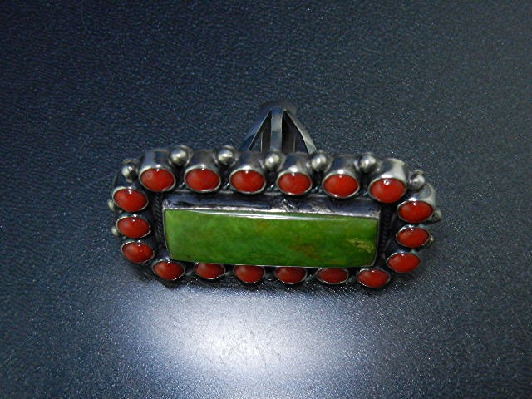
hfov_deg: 28.6
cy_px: 200
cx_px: 266
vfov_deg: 21.6
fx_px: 1045
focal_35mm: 68
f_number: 8.2
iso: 621
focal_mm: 12.2
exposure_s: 1/30
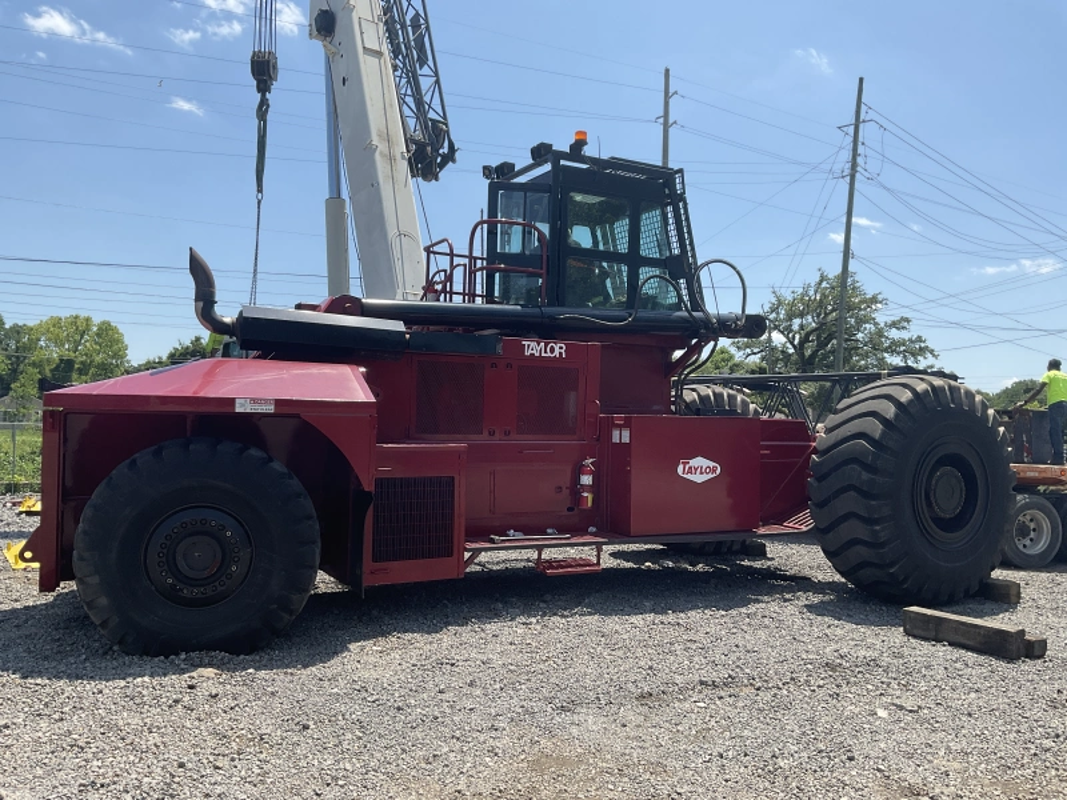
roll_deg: -2.4
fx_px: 894
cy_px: 400
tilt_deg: +2.6
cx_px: 534
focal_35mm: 29
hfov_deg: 61.7
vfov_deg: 48.2
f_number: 1.8
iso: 16
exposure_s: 1/1786
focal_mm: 3
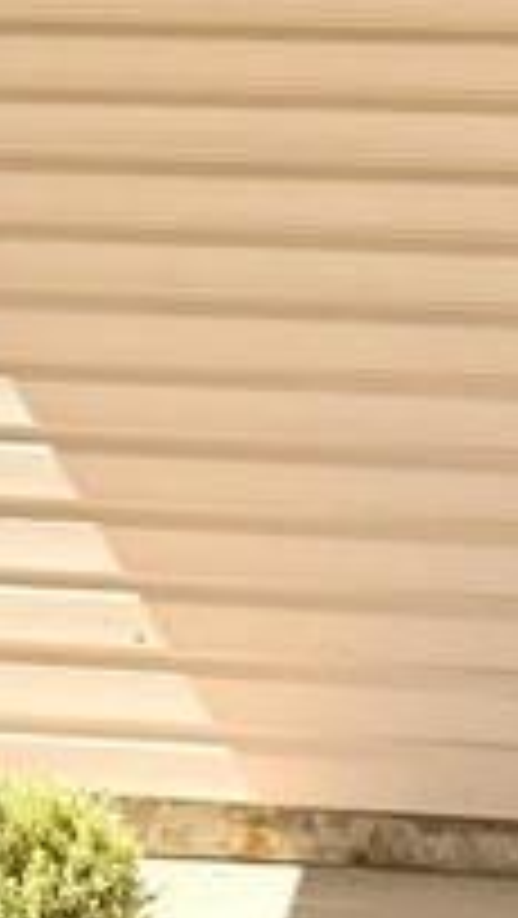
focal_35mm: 131
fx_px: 3194
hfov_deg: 9.2
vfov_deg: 15.6
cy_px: -256
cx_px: 32
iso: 80
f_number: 1.78
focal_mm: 6.76
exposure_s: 1/2907
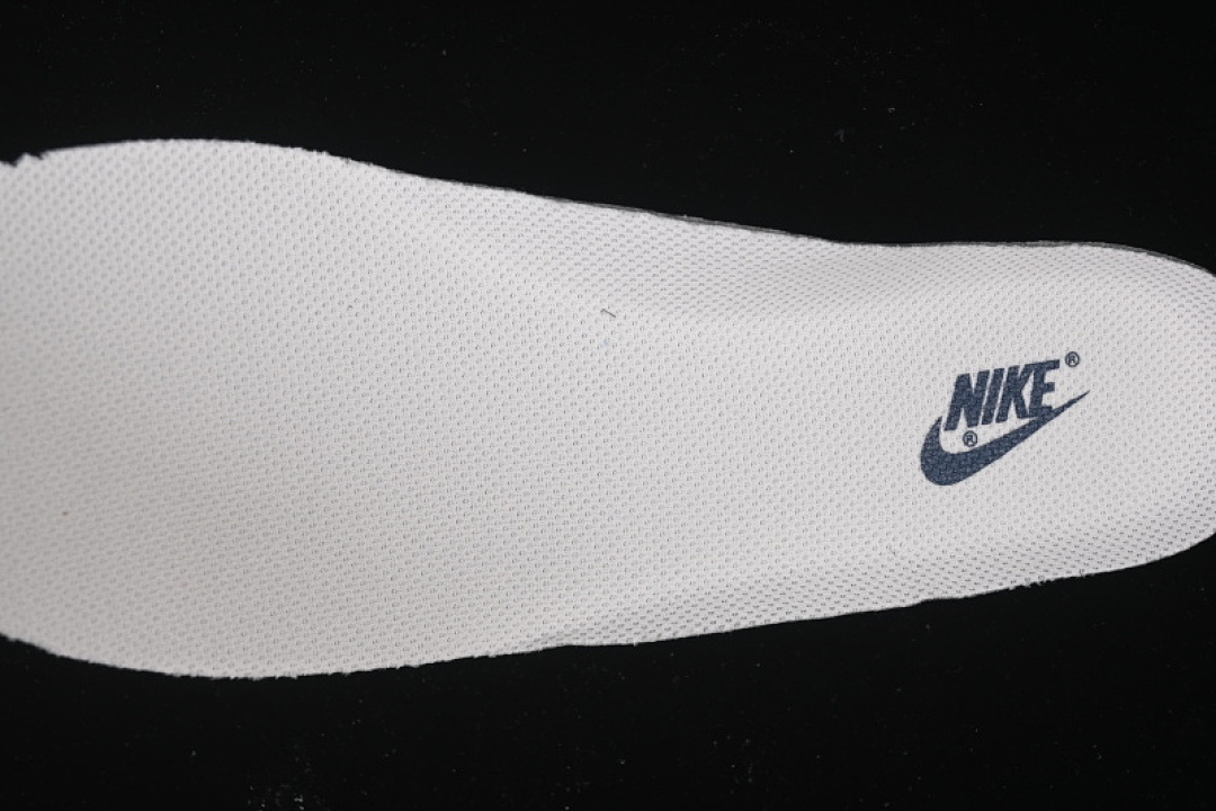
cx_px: 608
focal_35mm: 75
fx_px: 2533
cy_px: 406
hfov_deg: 27.0
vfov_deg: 18.2
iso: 160
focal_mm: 50
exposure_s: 1/100
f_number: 7.1
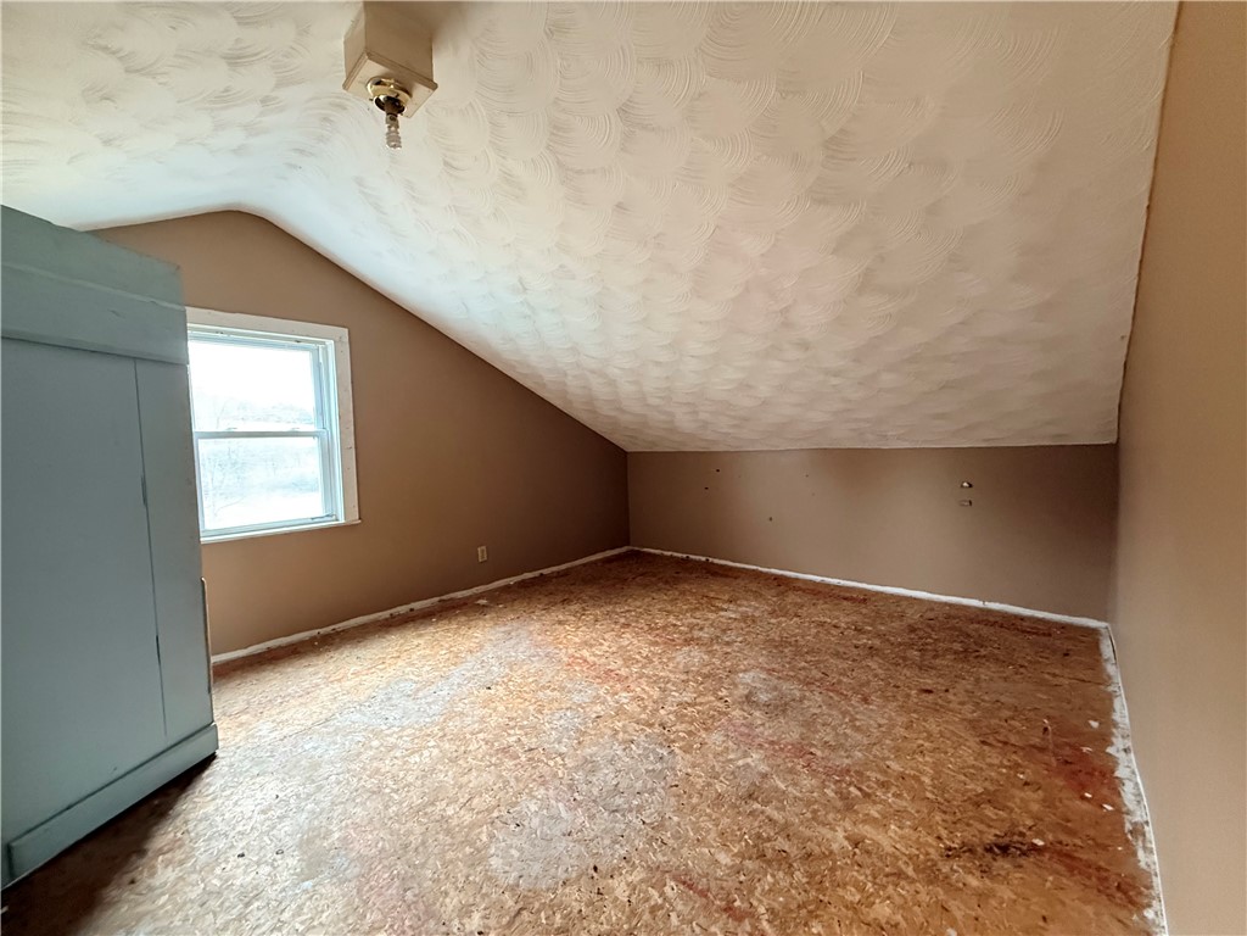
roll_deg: +2.2
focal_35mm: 14
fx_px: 504
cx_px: 624
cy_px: 468
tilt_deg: -2.8
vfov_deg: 85.7
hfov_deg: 102.1
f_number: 2.2
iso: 640
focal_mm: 2.22
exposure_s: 1/60
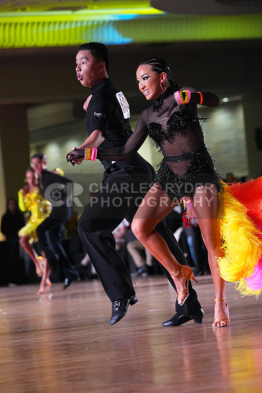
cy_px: 196
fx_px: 1876
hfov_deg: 8.0
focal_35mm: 172
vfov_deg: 11.9
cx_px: 131
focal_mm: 172
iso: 10000
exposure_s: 1/400
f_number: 5
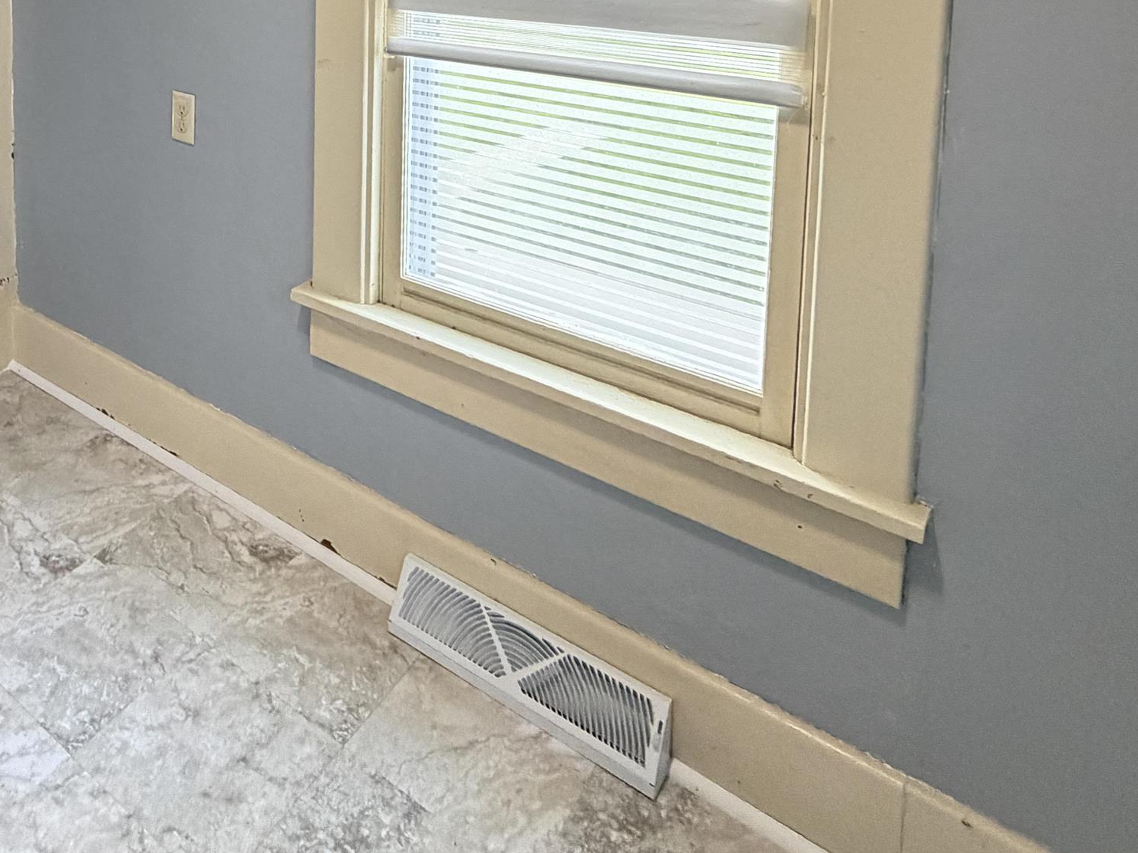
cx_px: 194
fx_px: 953
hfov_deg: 56.2
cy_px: -24
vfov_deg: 41.2
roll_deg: -0.5
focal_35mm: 29
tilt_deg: -6.3
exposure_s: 1/60
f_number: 2.2
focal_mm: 2.22
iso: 320
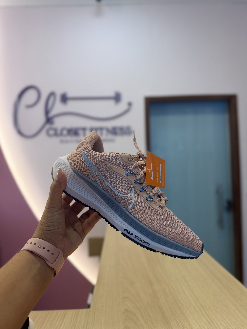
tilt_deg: +0.7
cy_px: 164
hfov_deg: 56.8
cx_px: 124
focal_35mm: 24
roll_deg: +1.9
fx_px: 228
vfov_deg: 71.6
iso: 125
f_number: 1.78
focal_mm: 6.76
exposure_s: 1/202
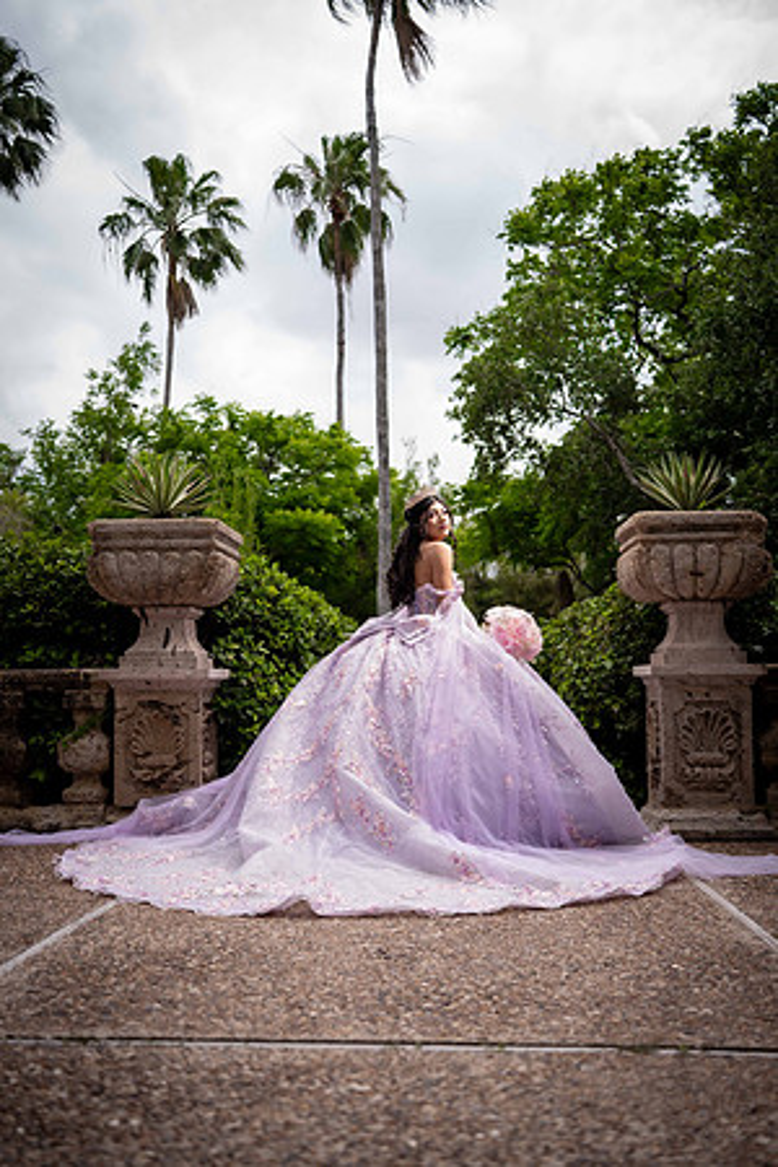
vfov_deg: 54.4
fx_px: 1134
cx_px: 389
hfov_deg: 37.9
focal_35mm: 35
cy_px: 584
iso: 80
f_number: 2.2
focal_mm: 35
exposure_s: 1/1600
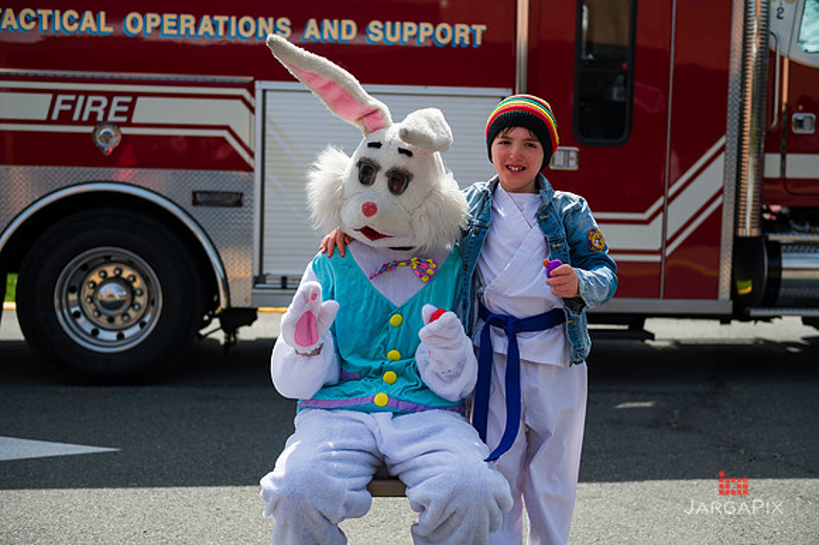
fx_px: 1273
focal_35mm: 56
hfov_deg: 35.7
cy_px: 272
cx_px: 410
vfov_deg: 24.2
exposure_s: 1/3200
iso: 200
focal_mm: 56
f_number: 4
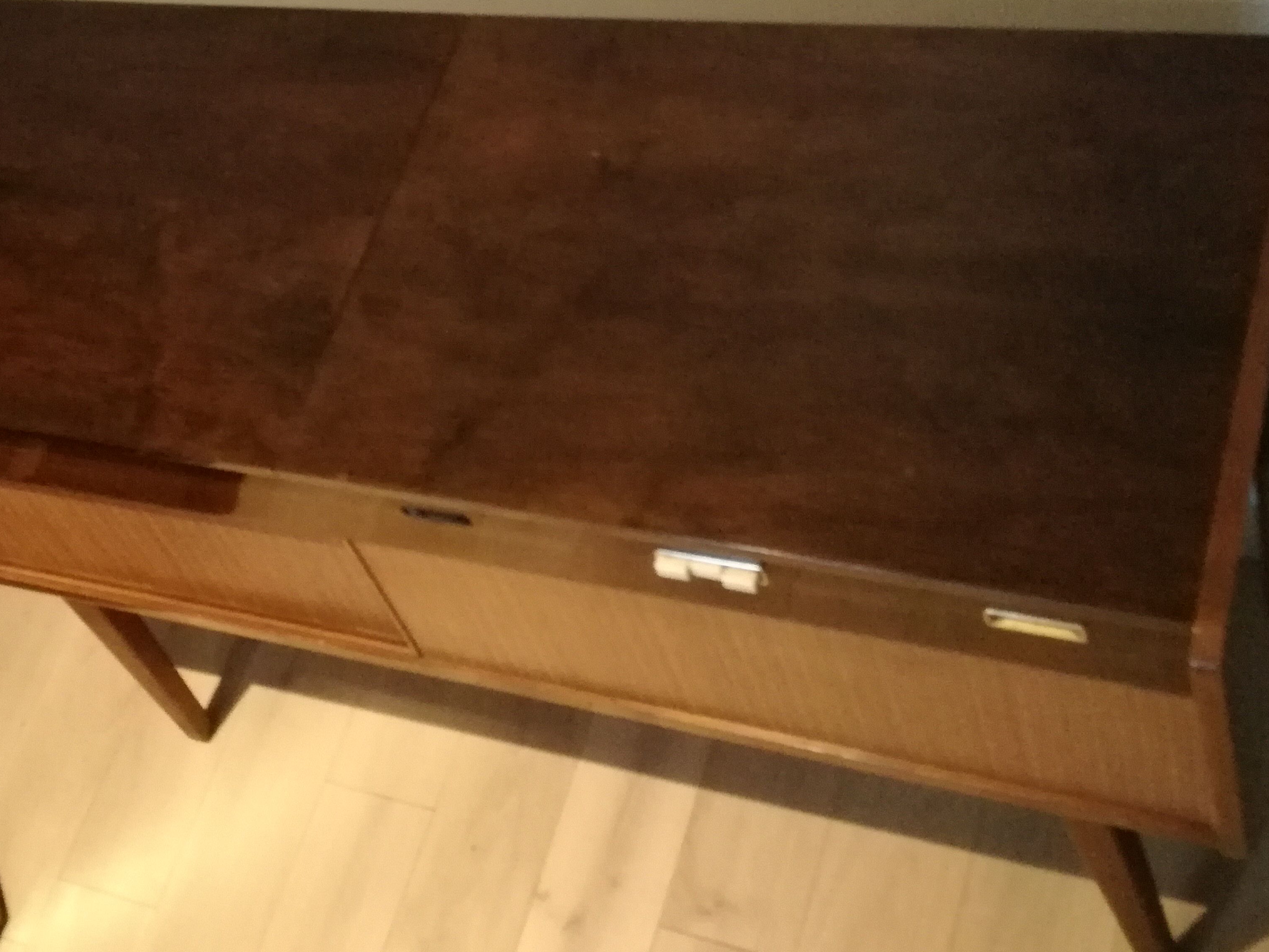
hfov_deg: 49.8
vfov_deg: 38.2
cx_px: 505
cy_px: 313
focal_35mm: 37
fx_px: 1356
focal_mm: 3.79
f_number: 2
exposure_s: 1/17.1
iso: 1000
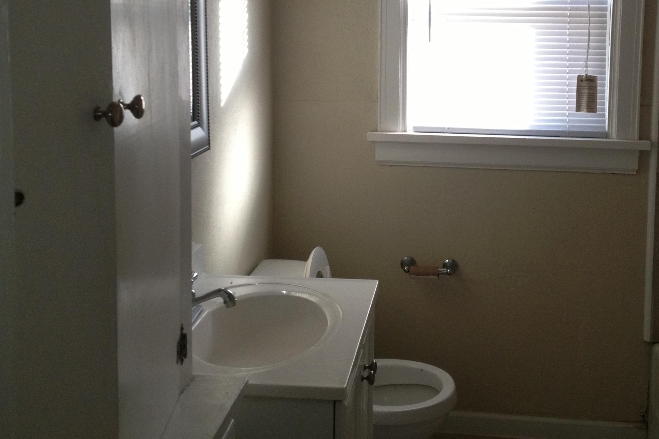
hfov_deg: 37.4
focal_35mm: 53
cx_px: 385
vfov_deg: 25.1
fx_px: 970
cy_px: 90
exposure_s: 1/120
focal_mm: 4.28
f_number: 2.4
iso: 125
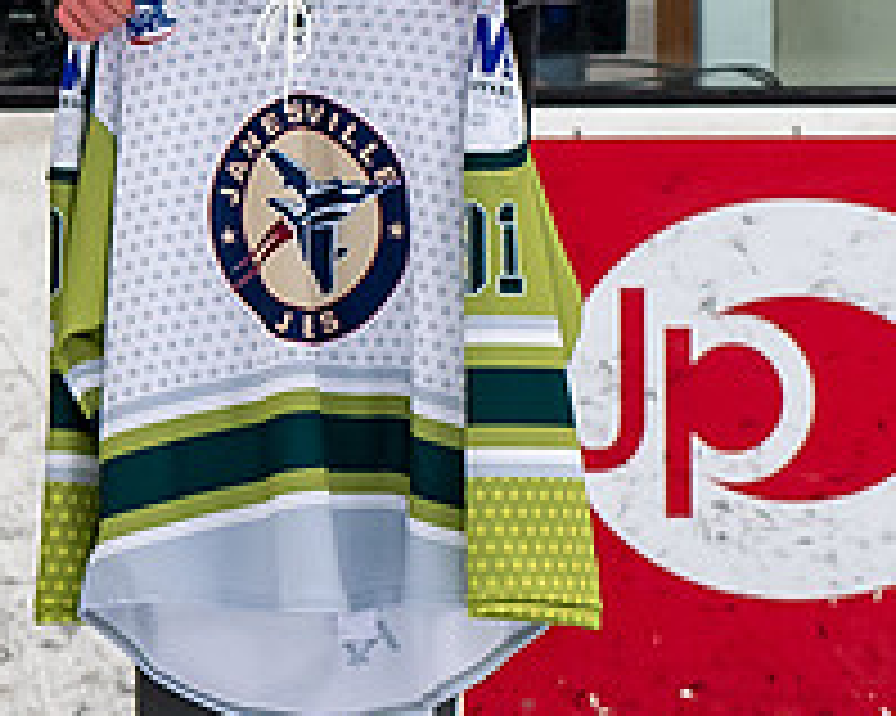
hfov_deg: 2.5
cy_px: -159
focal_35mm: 772
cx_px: -176
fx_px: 20462
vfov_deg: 2.0
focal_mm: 116
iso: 250
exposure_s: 1/200
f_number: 3.2
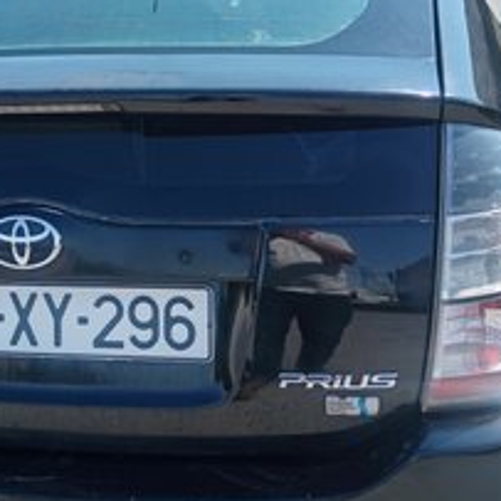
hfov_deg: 35.7
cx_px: 163
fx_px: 770
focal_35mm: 47
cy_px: 185
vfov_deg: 35.8
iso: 107
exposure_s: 1/474
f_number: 1.9
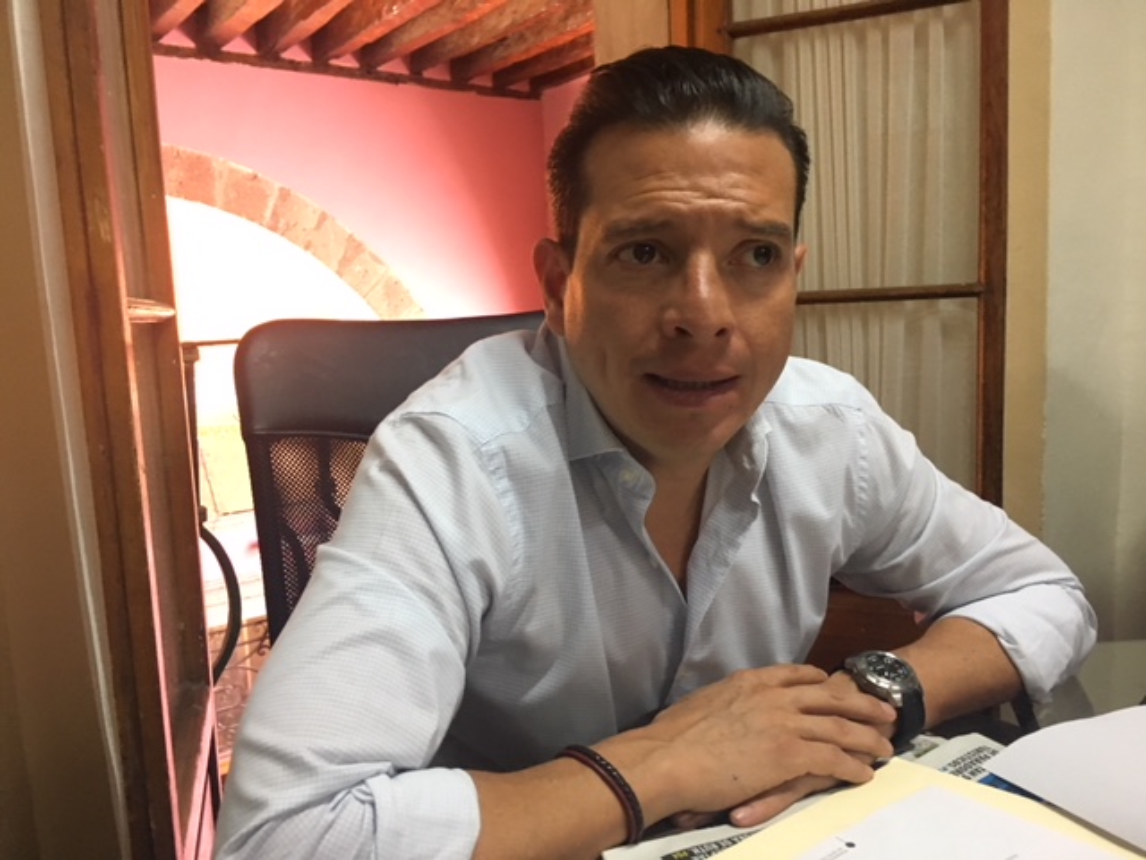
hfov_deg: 61.7
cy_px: 430
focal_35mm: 29
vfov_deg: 48.2
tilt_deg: -7.6
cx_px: 573
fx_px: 960
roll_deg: +1.5
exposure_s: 1/30
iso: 200
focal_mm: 4.15
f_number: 2.2
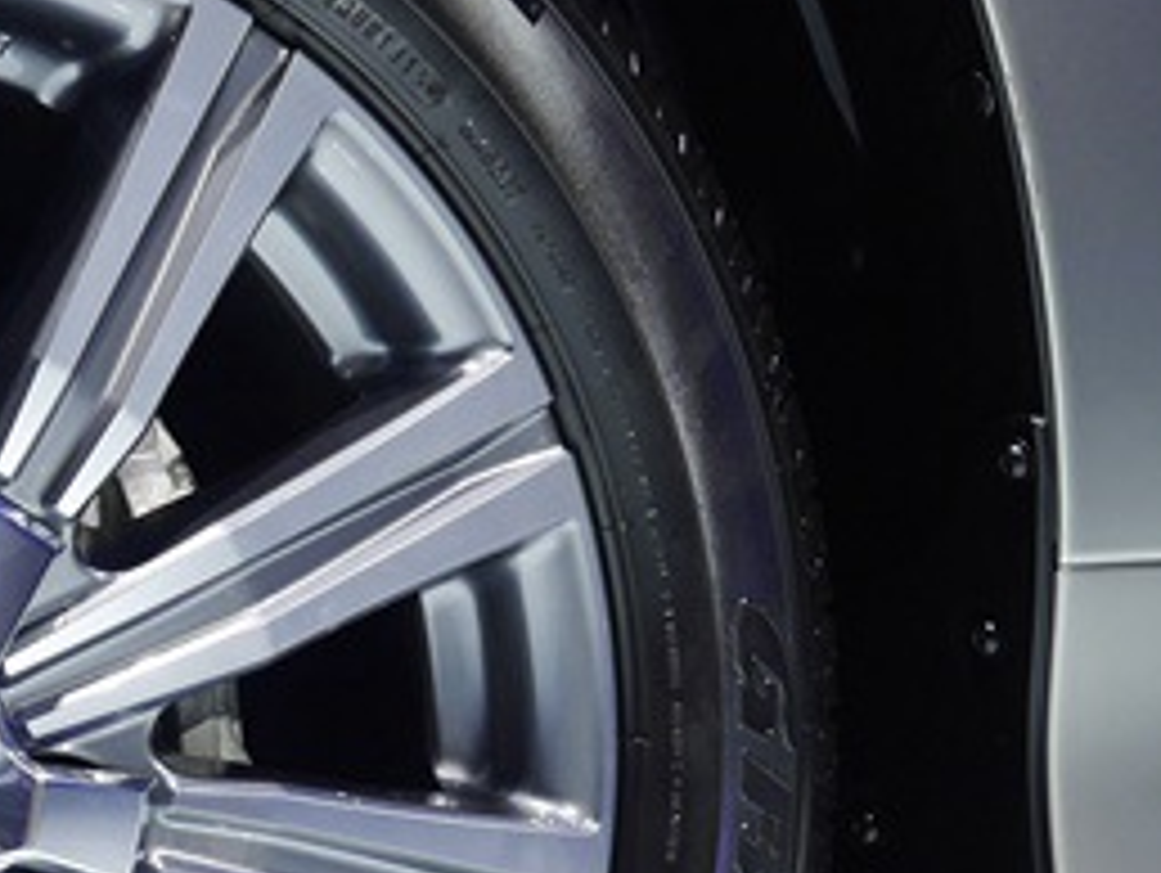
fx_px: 3961
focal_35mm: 118
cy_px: 641
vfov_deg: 12.5
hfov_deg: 15.9
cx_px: -284
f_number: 4.1
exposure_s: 1/100
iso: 160
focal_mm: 19
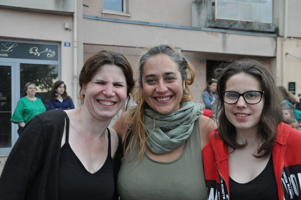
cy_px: 100
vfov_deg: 29.8
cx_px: 150
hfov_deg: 43.7
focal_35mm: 45
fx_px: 376
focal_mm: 30
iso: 800
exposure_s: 1/60
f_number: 4.2
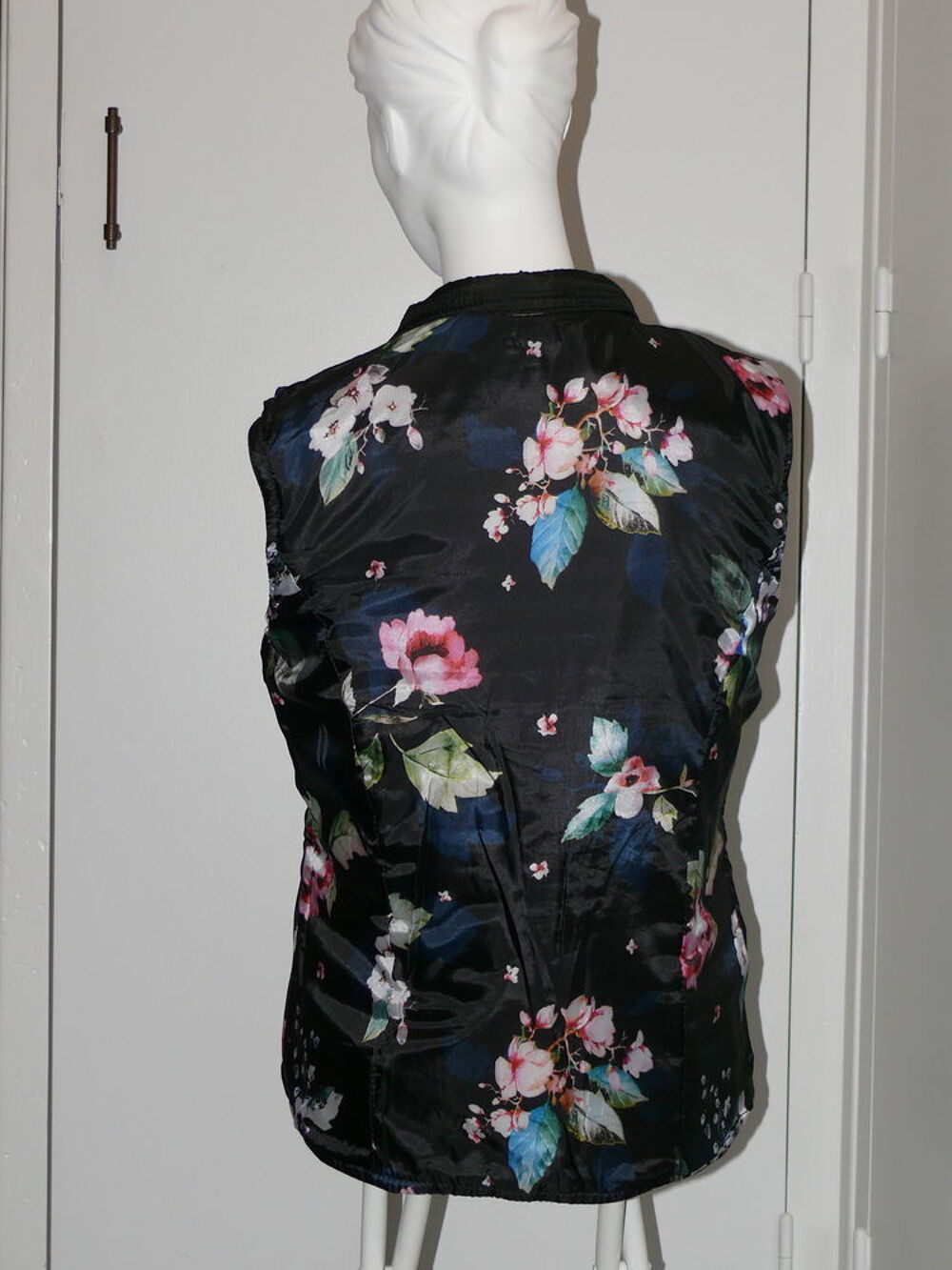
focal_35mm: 75
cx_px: 476
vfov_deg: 26.0
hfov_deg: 19.6
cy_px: 635
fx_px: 2750
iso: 100
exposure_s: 1/30
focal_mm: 12.5
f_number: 3.2
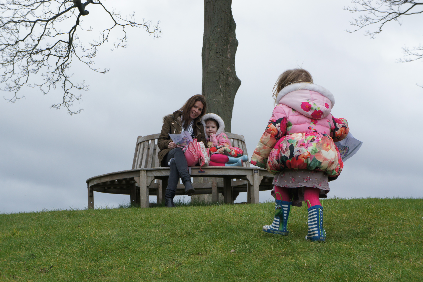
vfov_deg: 16.5
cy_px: 141
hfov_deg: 24.6
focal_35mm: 82
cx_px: 212
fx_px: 969
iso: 200
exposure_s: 1/250
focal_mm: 55
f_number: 8
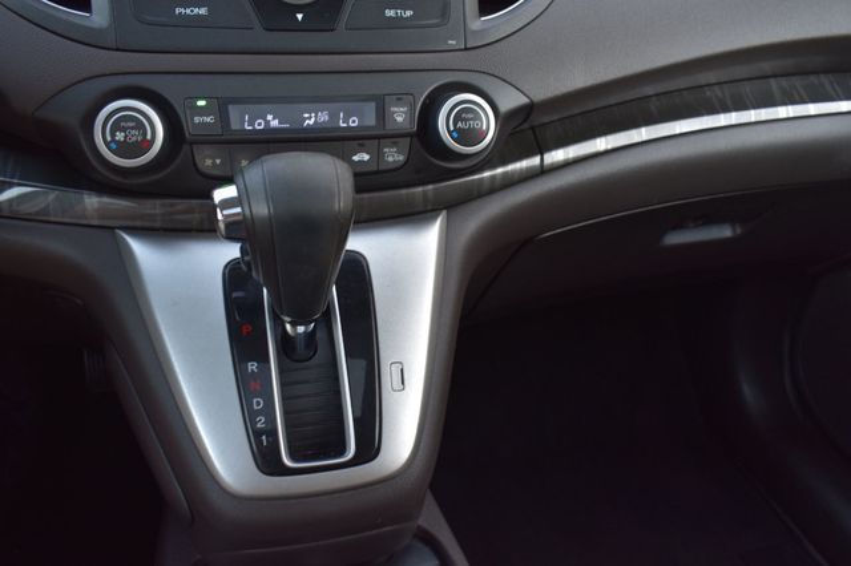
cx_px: 426
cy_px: 283
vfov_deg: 43.6
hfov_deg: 62.0
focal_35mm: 30
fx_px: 709
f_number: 6.3
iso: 400
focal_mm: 20
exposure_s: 1/15
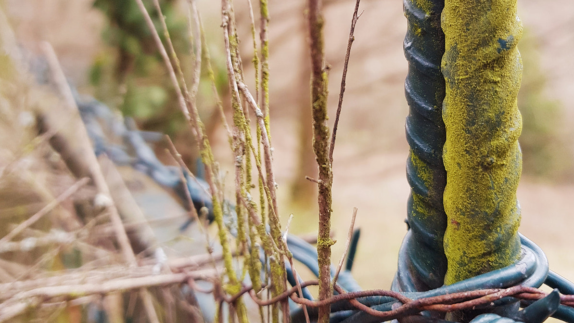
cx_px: 288
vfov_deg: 30.3
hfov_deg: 52.8
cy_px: 58
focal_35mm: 38
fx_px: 578
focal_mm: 4.2
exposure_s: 1/137
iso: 50
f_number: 1.7
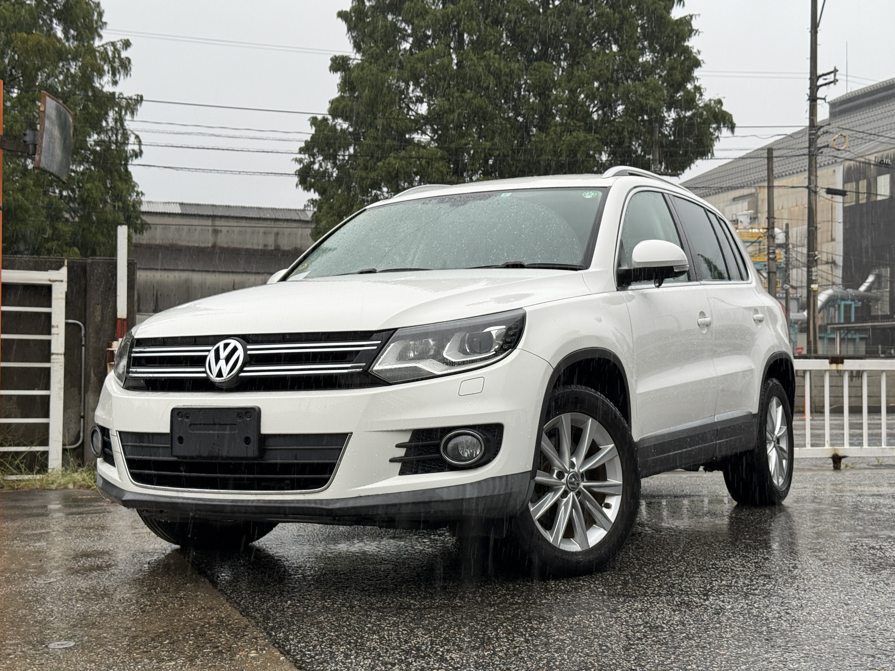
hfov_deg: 39.7
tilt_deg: +1.7
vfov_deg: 30.3
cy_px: 336
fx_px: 1241
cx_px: 448
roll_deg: -0.5
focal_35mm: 48
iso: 64
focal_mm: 6.76
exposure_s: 1/261
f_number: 1.78
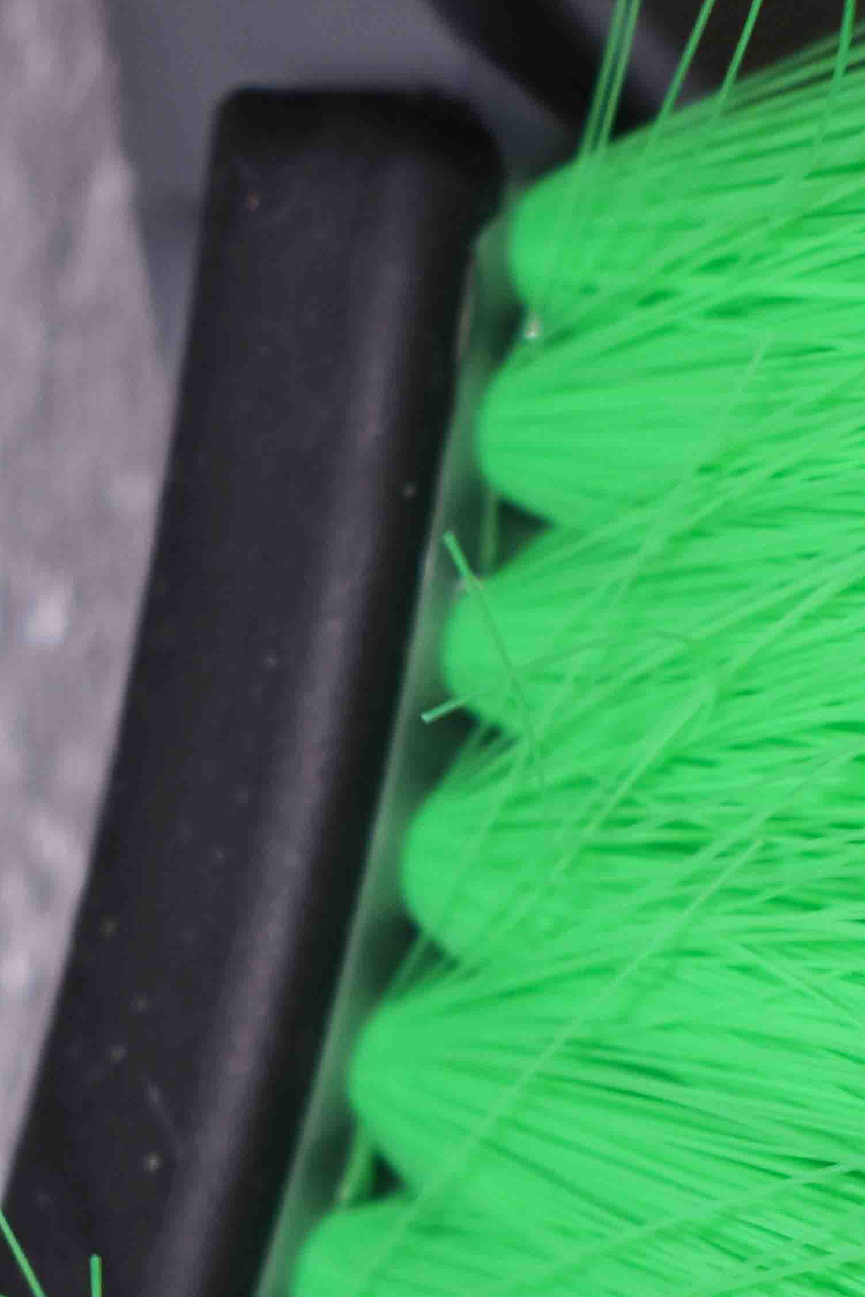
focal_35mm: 180
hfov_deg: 7.6
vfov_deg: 11.4
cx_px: 664
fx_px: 6500
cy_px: 872
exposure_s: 1/125
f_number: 5.3
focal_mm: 45
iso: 400
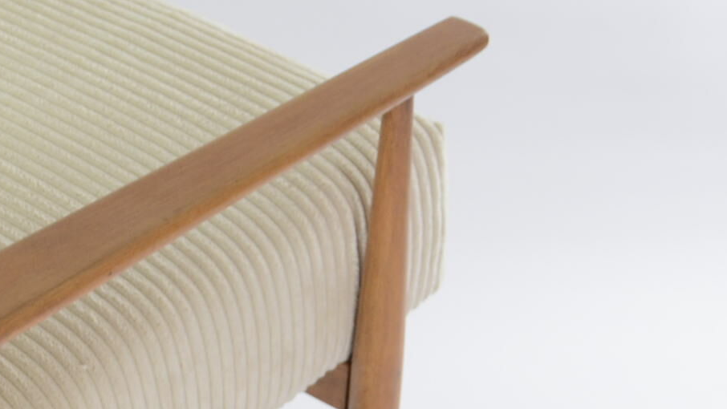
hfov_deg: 15.3
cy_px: 410
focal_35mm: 135
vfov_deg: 8.9
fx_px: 2603
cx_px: -181
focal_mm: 26
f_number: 5
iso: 400
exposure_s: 1/100
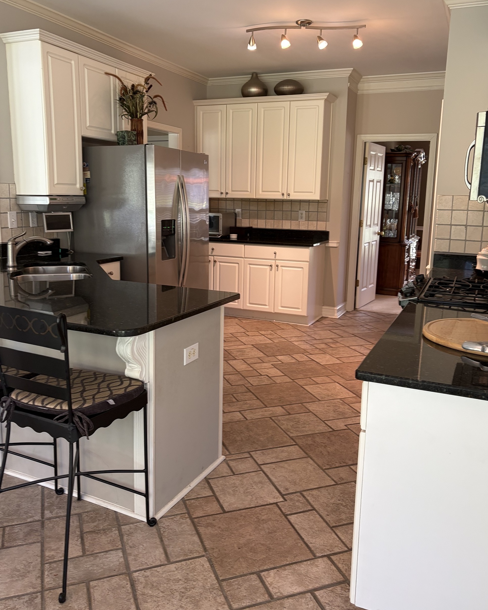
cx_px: 247
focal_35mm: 30
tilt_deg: -8.8
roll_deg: -0.4
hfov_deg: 48.5
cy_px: 289
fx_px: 542
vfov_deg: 58.7
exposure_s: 1/60
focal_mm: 5.96
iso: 100
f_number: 1.6
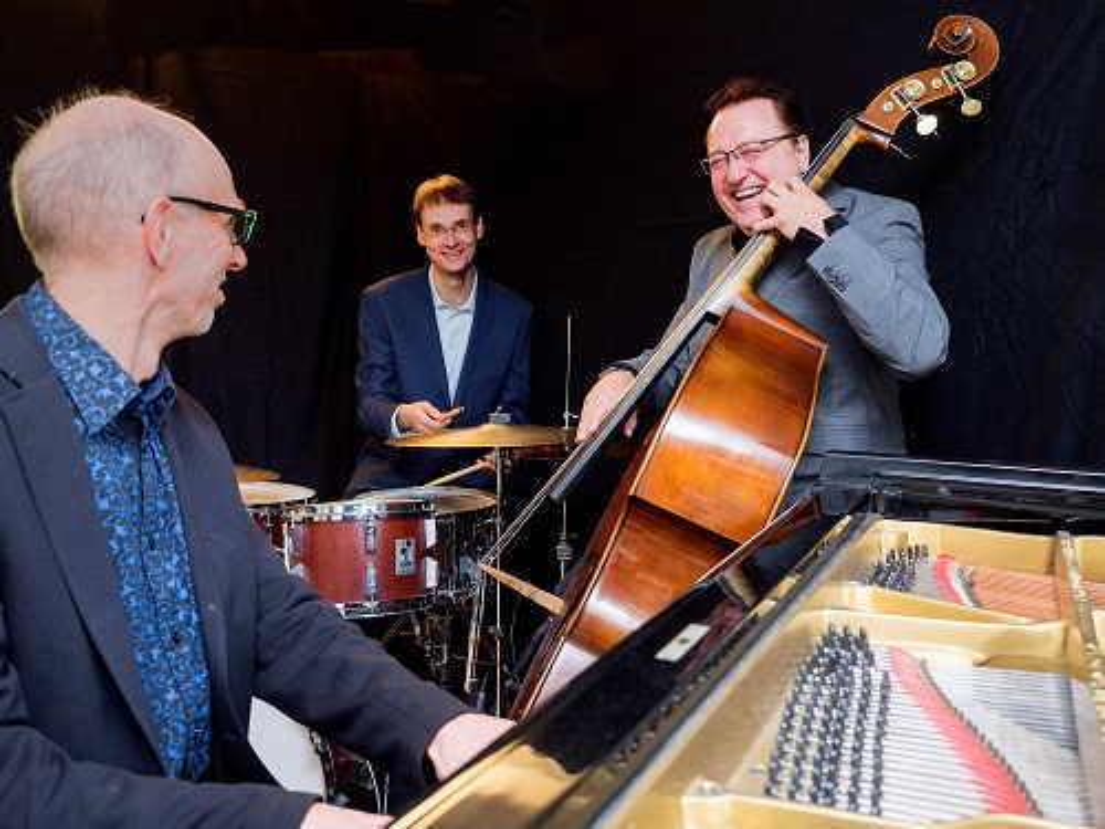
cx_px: 552
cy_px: 414
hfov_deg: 54.0
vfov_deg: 41.8
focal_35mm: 34
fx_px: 1085
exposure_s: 1/30
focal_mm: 17
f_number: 2.8
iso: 400
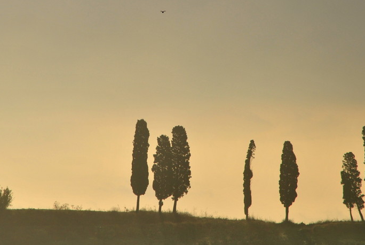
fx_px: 6842
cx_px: 166
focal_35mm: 674
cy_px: 98
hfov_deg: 3.1
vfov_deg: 2.0
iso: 100
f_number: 10
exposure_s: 1/250
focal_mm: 300
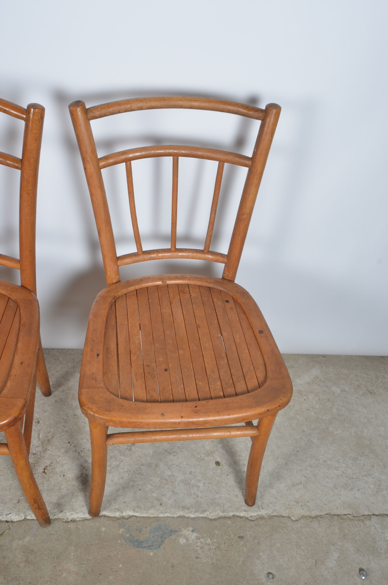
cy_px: 292
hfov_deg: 39.8
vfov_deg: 57.3
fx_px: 536
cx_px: 194
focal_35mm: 33
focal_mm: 22
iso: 100
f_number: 11
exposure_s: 1/125
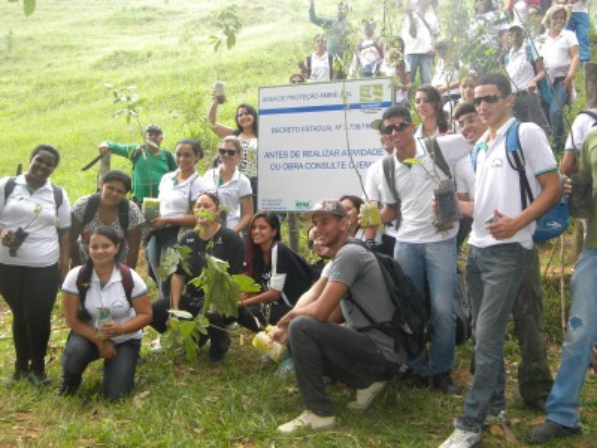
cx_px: 298
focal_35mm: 41
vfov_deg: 35.1
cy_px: 224
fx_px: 707
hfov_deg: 45.8
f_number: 3.8
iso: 220
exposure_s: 1/55.7
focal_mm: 7.3
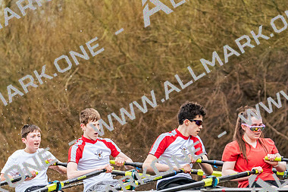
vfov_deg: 2.8
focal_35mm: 486
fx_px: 3886
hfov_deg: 4.2
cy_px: 138
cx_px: 183
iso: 5000
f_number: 6.3
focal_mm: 318
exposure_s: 1/2000
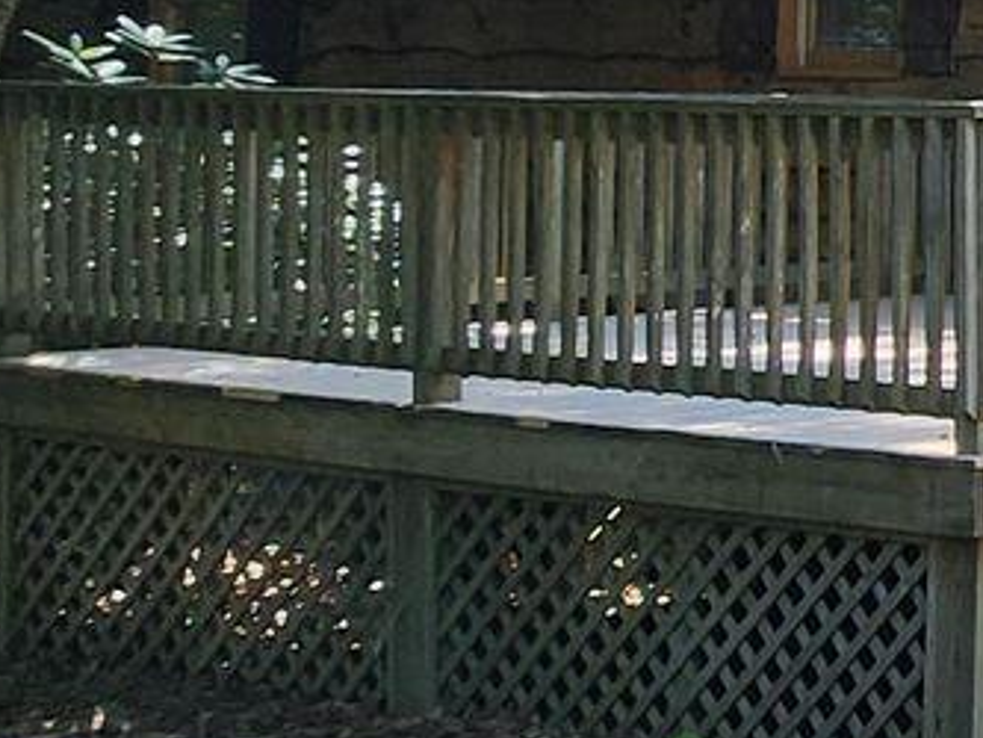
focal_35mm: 75
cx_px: 2362
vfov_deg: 19.5
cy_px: 207
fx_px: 2131
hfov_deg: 15.0
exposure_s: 1/286
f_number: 2.2
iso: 50
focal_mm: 2.2
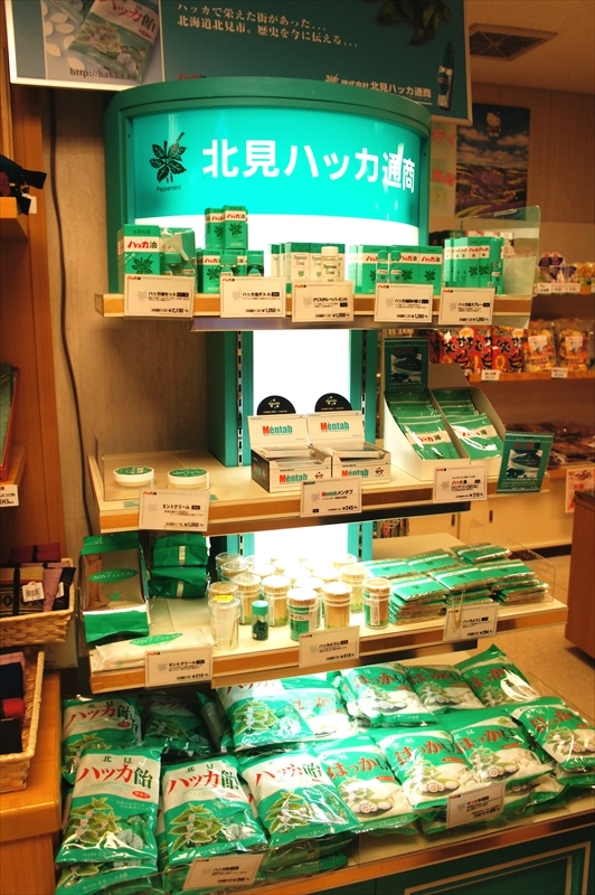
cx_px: 298
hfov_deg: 43.5
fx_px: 745
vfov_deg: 62.0
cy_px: 448
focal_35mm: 30
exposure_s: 1/160
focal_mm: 20
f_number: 4
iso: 250
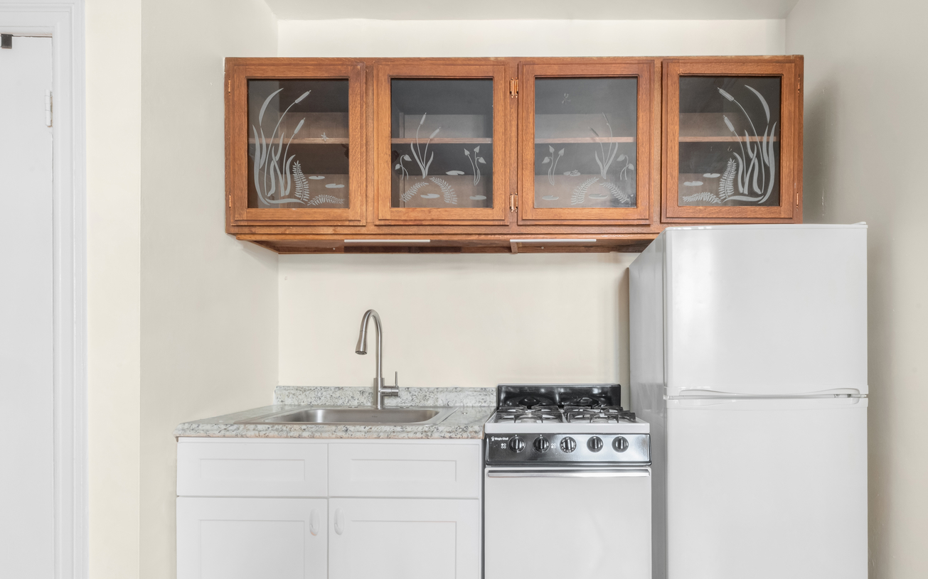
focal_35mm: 21
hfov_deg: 82.0
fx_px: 531
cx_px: 515
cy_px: 367
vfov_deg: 56.5
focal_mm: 14
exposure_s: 2
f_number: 22
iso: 640
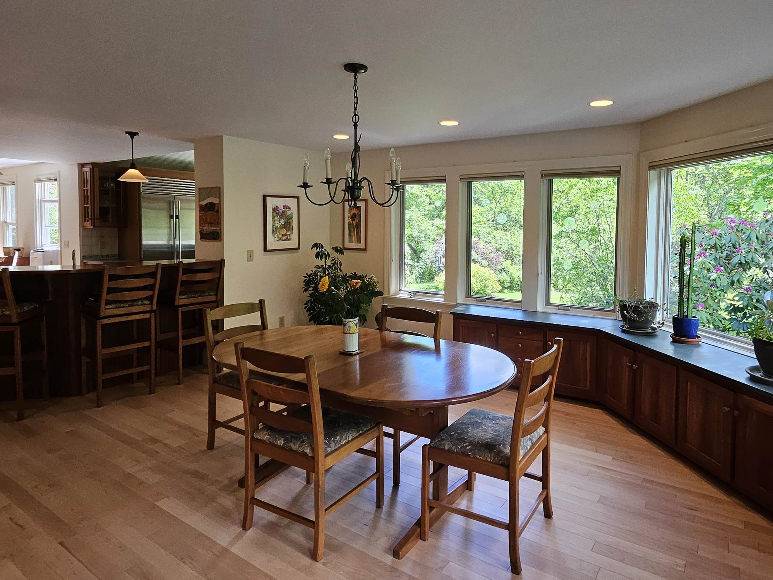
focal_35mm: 20
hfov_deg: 81.0
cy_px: 248
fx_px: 447
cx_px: 453
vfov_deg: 65.7
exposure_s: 1/60
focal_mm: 1.74
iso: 80
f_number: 2.2
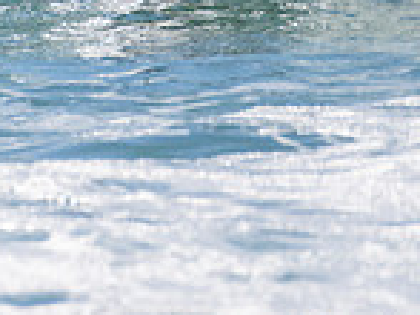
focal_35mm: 2332
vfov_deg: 0.6
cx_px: -47
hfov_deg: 0.9
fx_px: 28271
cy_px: -247
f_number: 5.6
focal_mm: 500
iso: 80
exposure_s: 1/2000
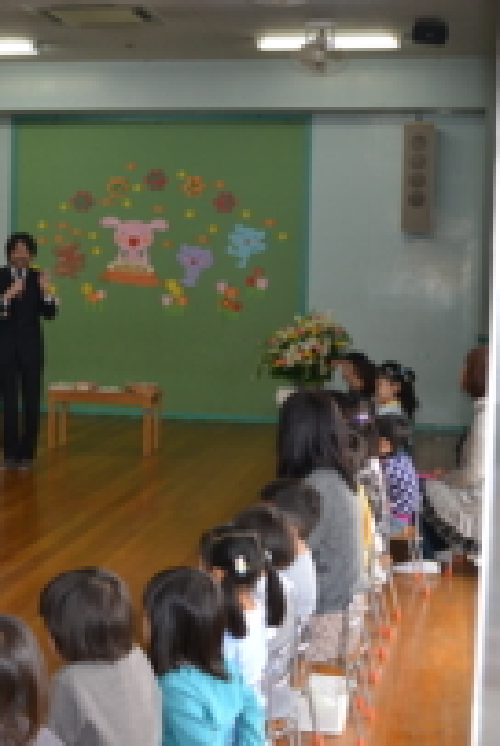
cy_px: 347
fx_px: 1225
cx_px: 158
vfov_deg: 33.9
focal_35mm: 59
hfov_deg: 23.0
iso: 320
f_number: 4
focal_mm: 20
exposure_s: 1/125
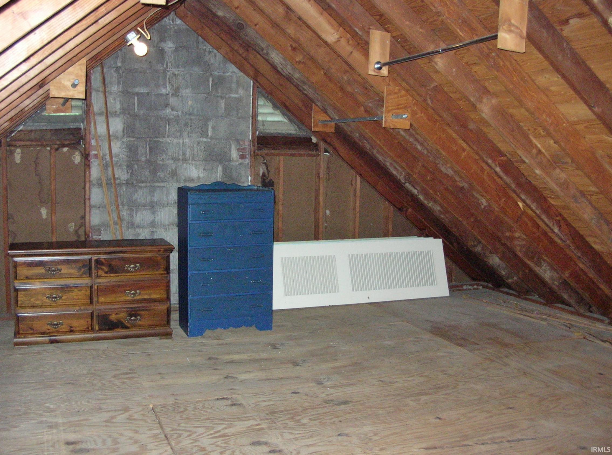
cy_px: 228
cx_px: 306
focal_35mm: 36
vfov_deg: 39.5
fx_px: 635
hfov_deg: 51.5
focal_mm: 6
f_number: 2.7
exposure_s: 1/60.1
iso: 291
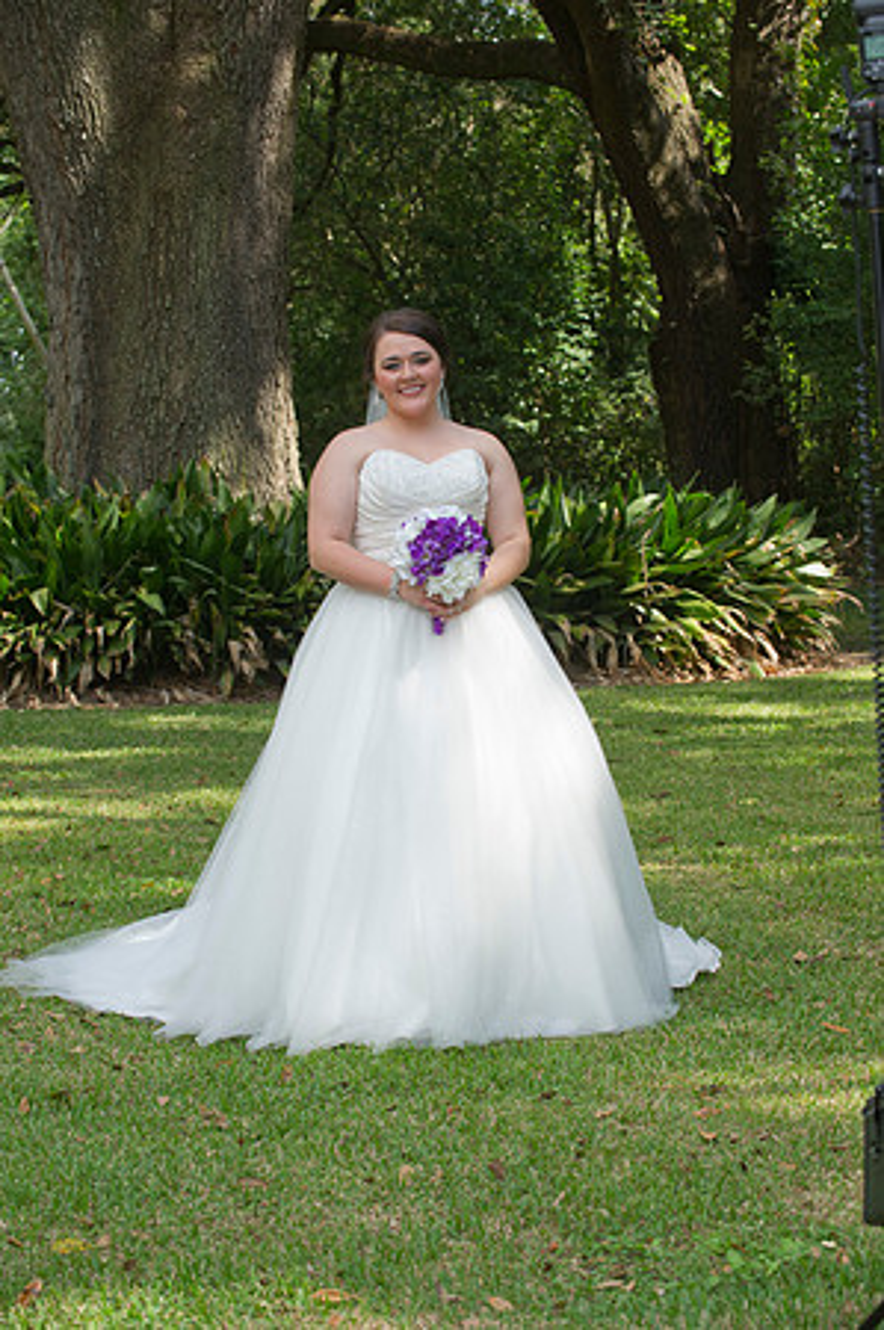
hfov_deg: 15.2
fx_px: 3322
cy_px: 665
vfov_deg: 22.6
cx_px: 442
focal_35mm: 90
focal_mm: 90
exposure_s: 1/125
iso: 320
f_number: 6.3
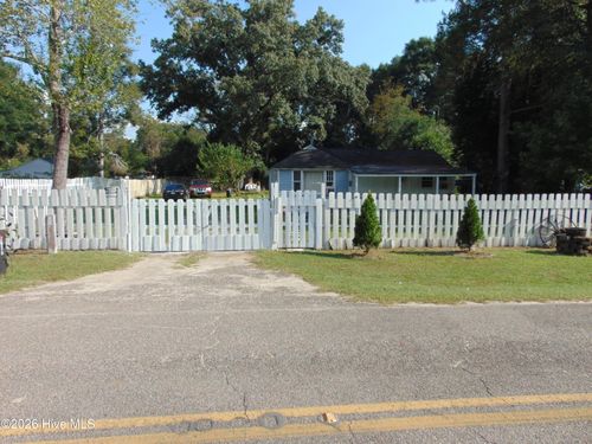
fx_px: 428
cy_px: 222
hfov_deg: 69.4
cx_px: 296
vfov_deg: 54.9
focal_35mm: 25
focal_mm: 4.5
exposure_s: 1/200
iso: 80
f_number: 7.7
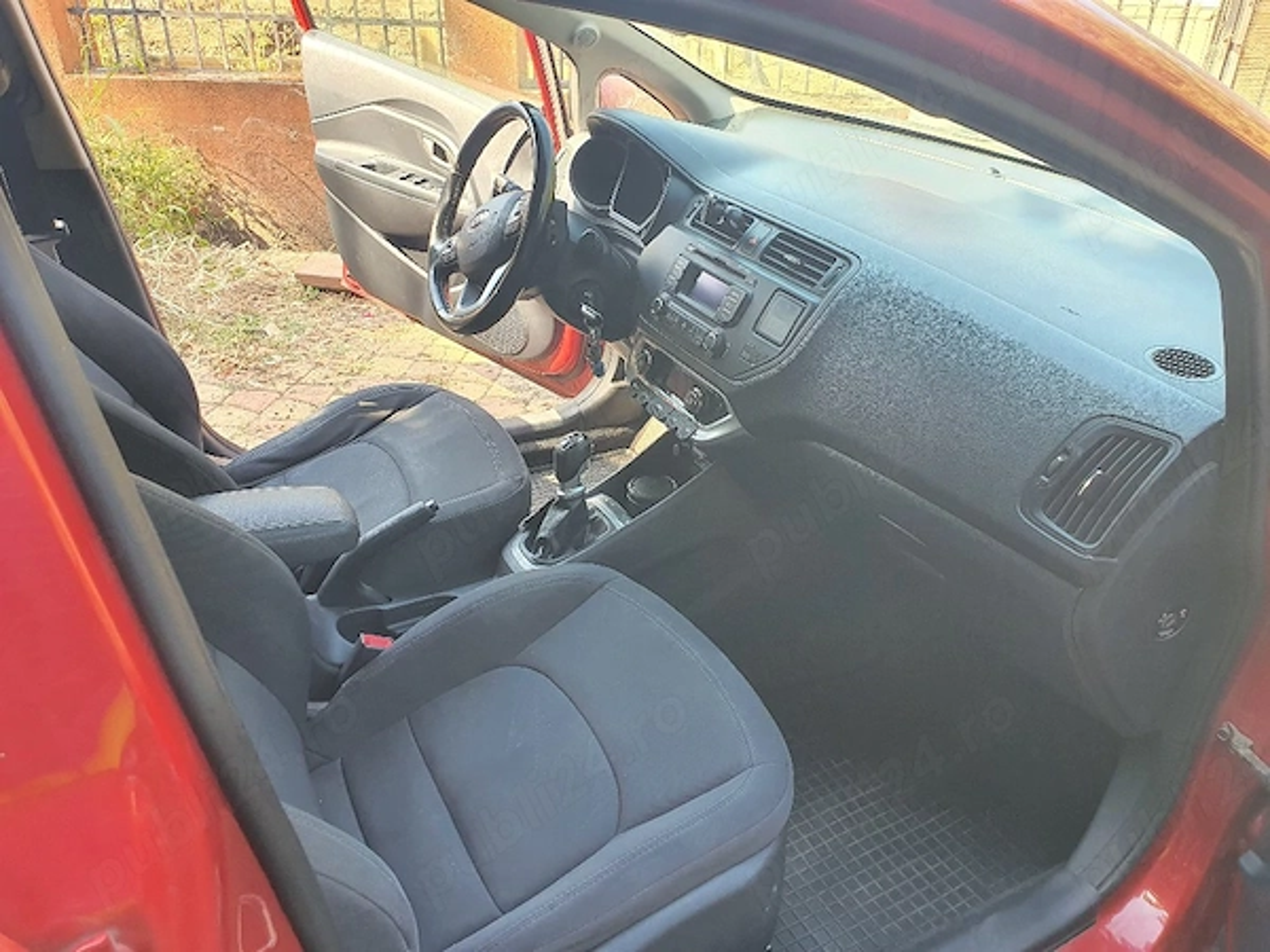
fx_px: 954
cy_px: 476
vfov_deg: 53.1
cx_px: 635
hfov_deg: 67.3
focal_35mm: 26
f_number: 2.4
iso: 80
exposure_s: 1/100
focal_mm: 4.3
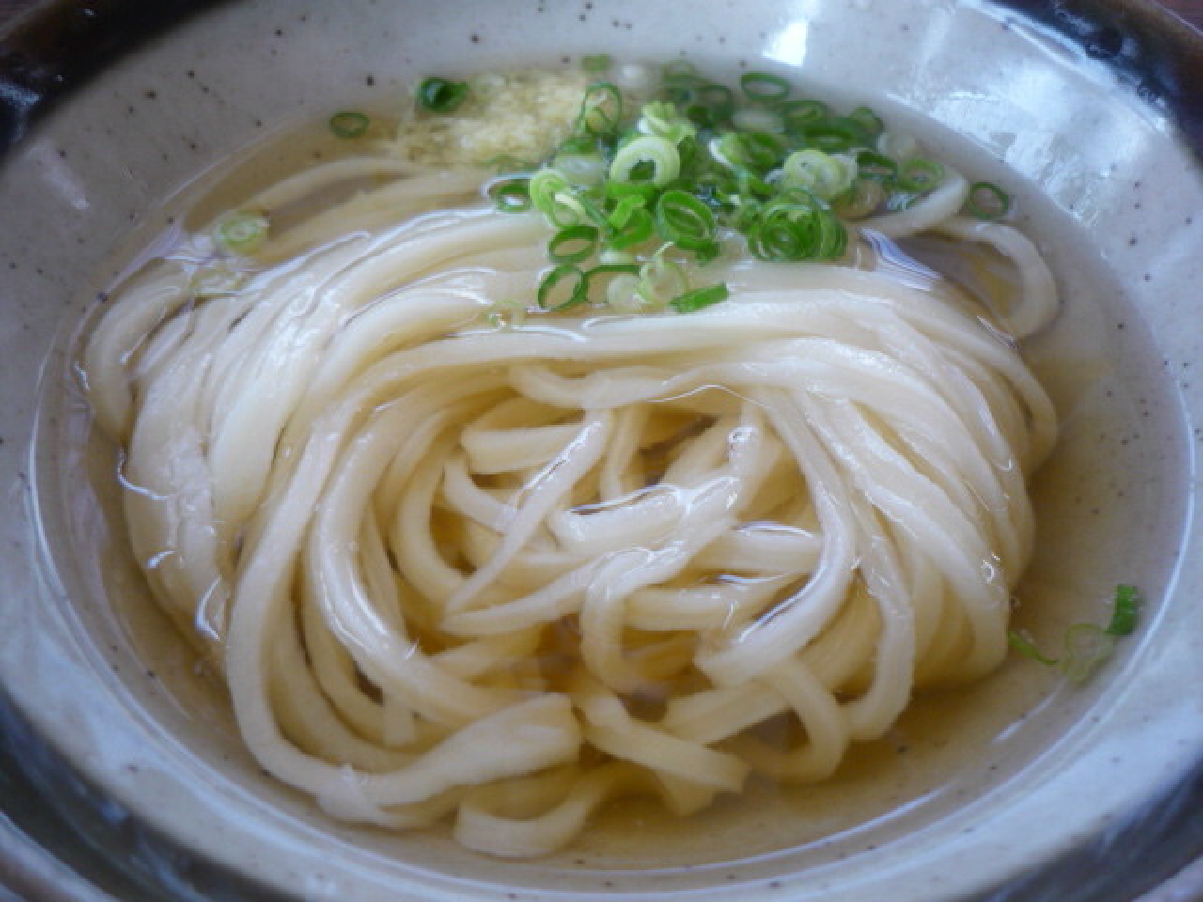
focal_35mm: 33
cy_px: 451
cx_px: 602
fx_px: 1147
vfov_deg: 42.9
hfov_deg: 55.4
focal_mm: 5.5
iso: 125
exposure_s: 1/30
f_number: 2.8
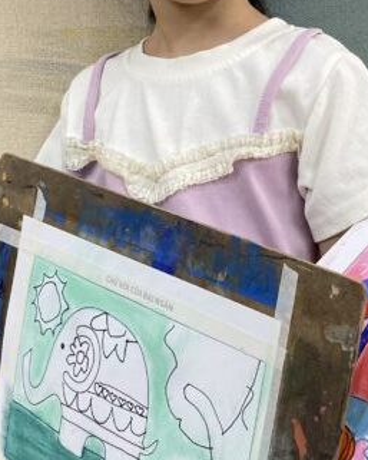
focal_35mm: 79
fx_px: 1075
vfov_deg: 24.1
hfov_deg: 19.4
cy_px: 168
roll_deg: +2.5
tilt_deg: +1.2
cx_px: 232
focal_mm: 4.25
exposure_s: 1/100
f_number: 1.8
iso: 125
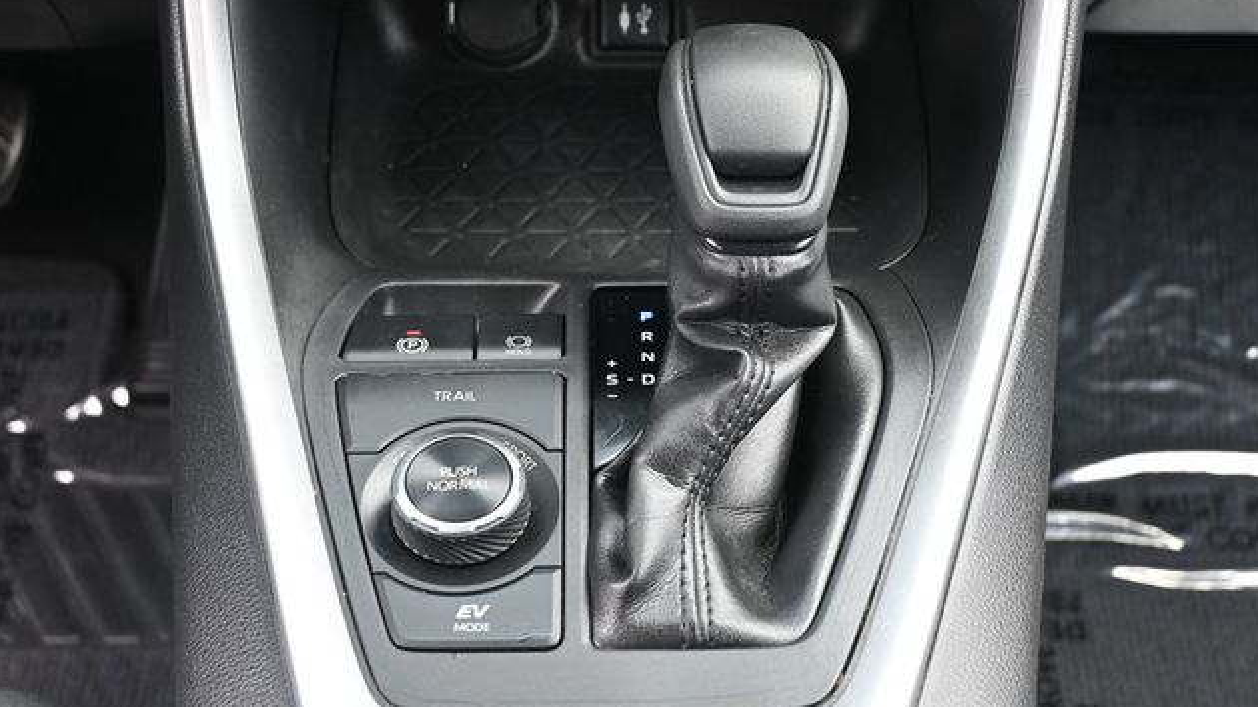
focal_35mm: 67
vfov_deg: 18.0
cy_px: 316
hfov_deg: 31.4
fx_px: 2234
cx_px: 631
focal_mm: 42
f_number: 5.6
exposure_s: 1/125
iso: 1400
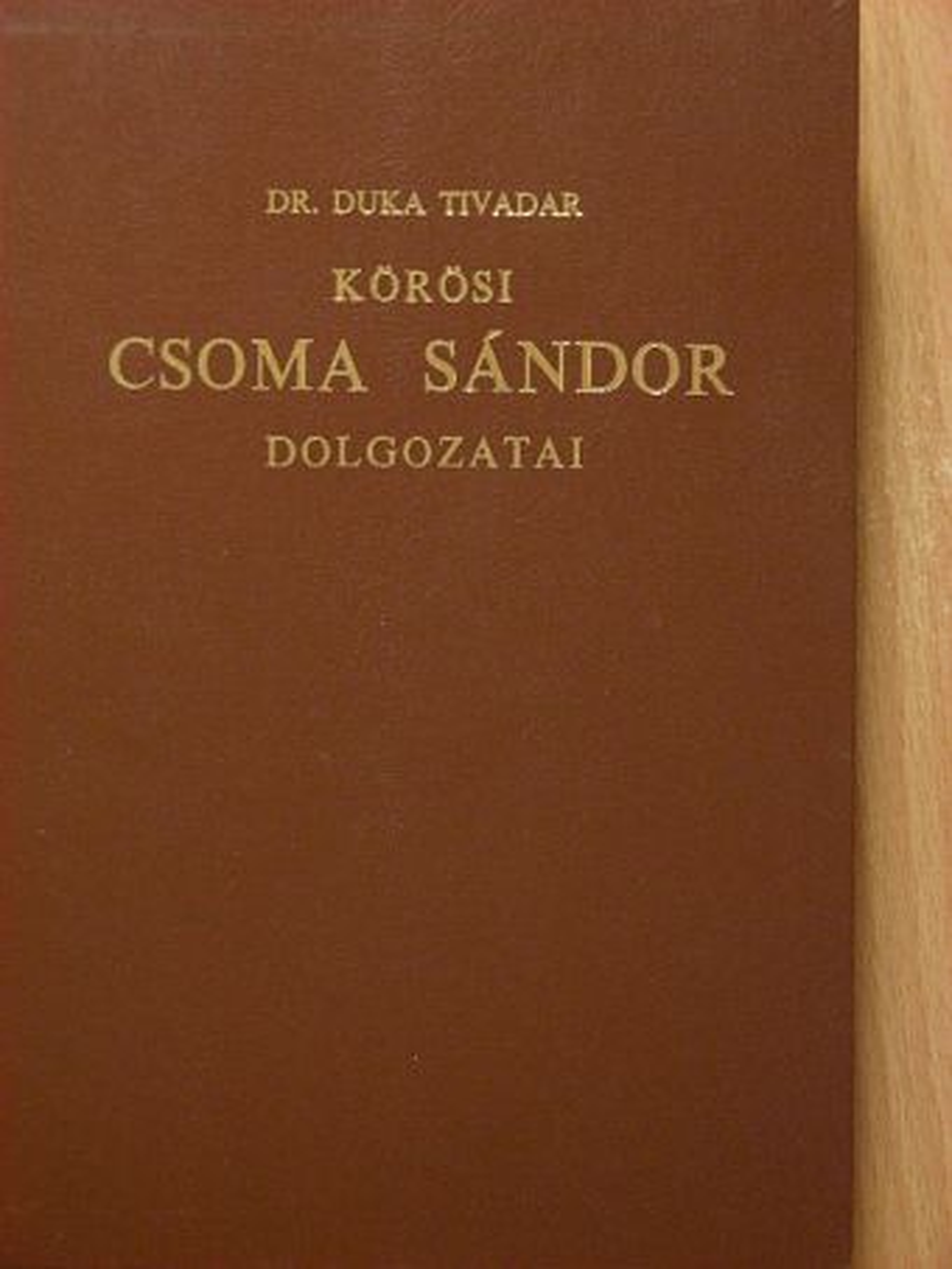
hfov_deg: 14.9
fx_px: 3629
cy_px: 634
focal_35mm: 99
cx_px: 476
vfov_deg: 19.8
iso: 200
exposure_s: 1/38
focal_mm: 16.5
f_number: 3.5
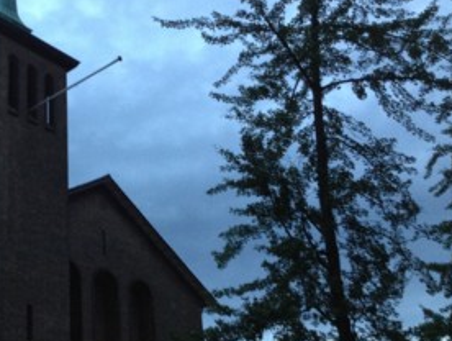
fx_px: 746
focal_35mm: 57
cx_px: 98
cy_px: 210
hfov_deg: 32.9
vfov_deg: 25.7
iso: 320
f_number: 2.4
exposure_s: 1/20
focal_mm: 4.28
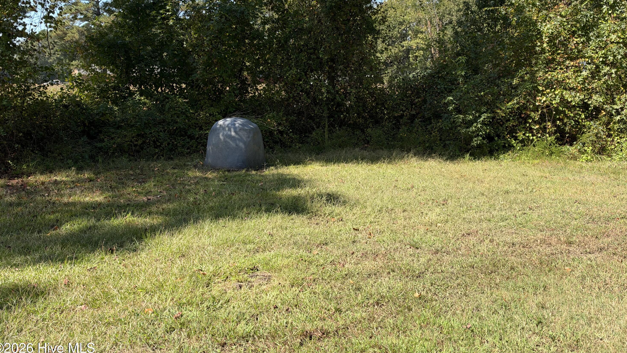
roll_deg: -0.3
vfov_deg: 31.0
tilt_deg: -4.3
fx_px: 632
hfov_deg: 52.8
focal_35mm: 38
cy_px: 129
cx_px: 314
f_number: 1.8
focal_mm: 6.93
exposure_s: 1/1980
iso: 80
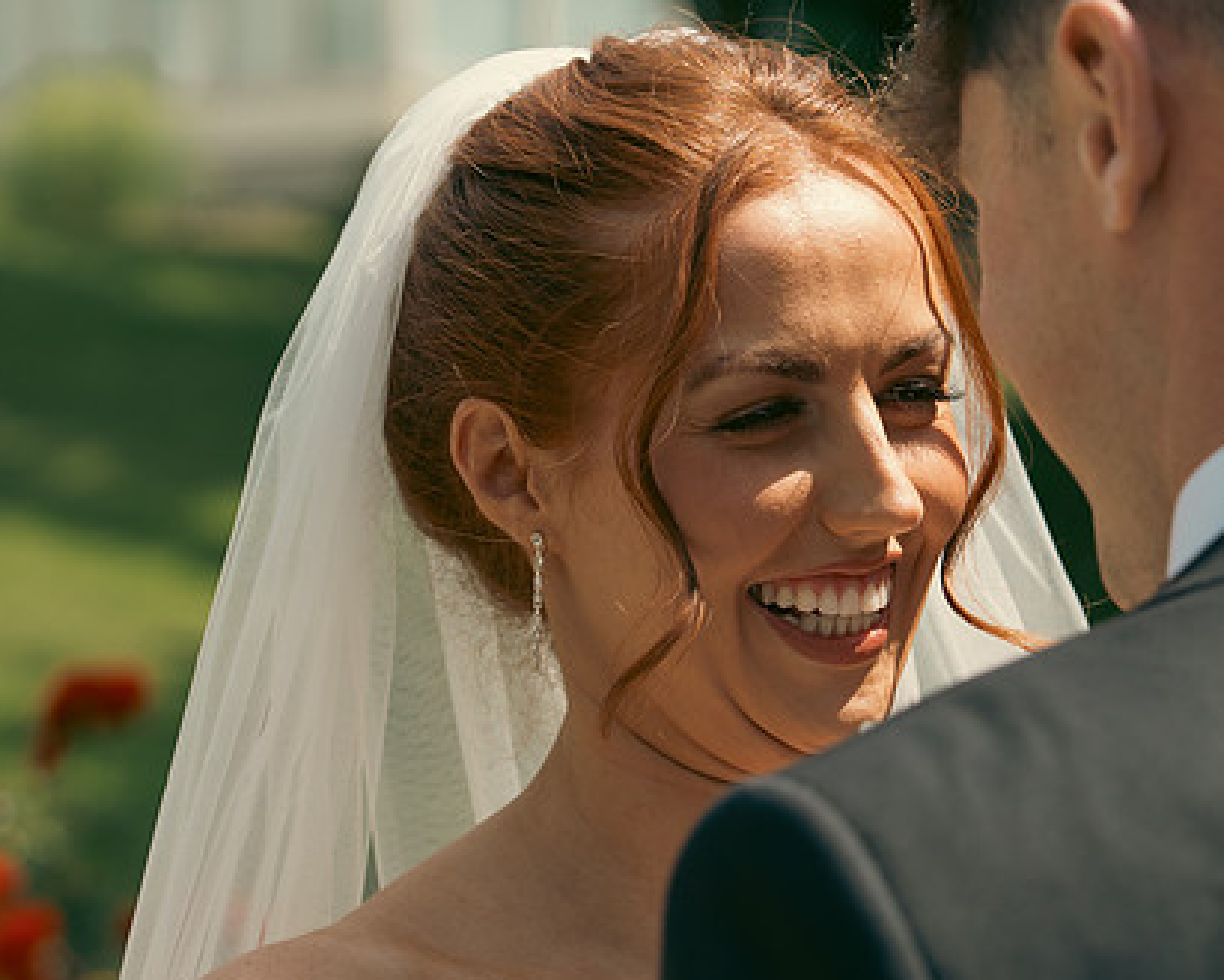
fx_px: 5037
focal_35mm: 139
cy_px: 478
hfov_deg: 13.8
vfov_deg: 11.1
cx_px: 795
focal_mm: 70
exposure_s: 1/1600
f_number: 3.5
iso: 200
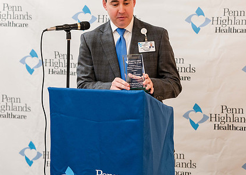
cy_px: 43
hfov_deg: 12.9
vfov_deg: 9.2
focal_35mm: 156
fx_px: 1090
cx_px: 118
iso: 2500
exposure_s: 1/250
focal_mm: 85
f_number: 2.8
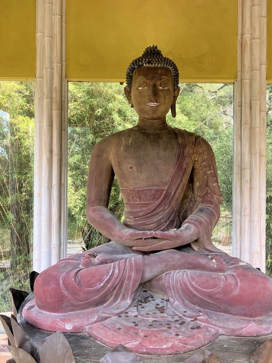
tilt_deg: +0.5
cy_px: 176
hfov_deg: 48.2
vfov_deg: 61.6
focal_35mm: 29
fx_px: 304
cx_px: 140
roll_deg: -1.0
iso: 40
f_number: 1.8
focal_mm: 3.99
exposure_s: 1/121
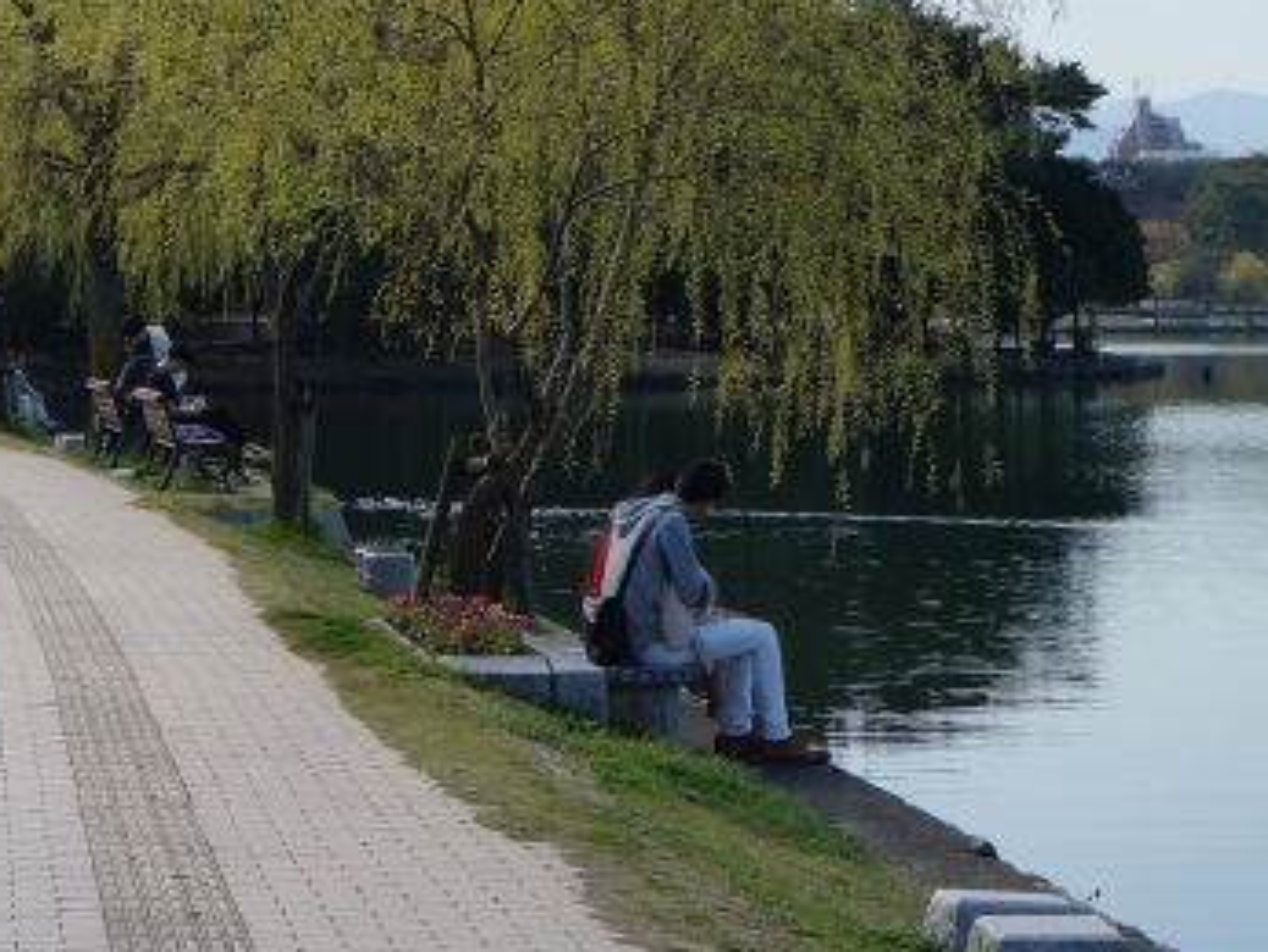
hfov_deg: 16.9
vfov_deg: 13.1
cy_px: 88
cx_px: -154
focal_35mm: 112
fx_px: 4120
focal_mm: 27
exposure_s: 1/320
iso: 200
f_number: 13
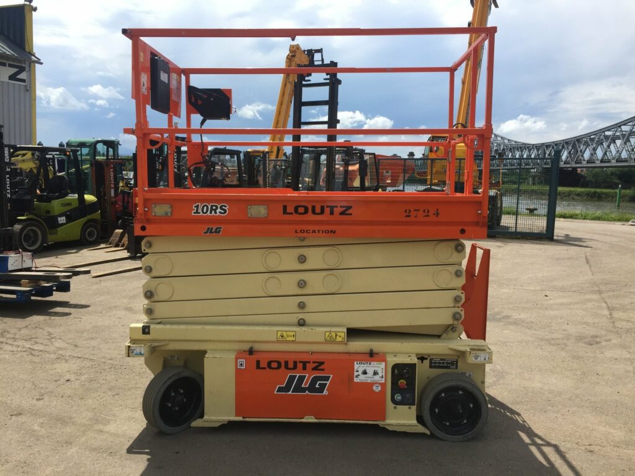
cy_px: 238
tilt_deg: -7.5
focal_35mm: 29
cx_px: 318
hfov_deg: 61.7
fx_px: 532
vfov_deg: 48.2
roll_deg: -3.2
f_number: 2.2
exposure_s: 1/1883
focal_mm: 4.15
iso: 32
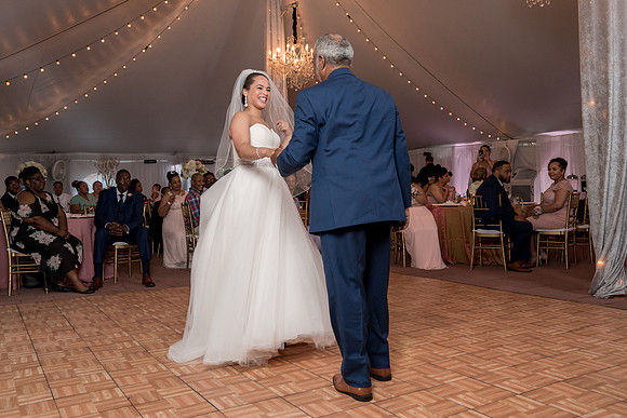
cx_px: 310
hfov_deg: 57.9
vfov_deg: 40.5
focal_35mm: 33
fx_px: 566
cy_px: 190
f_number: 4
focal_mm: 28
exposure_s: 1/200
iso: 2000
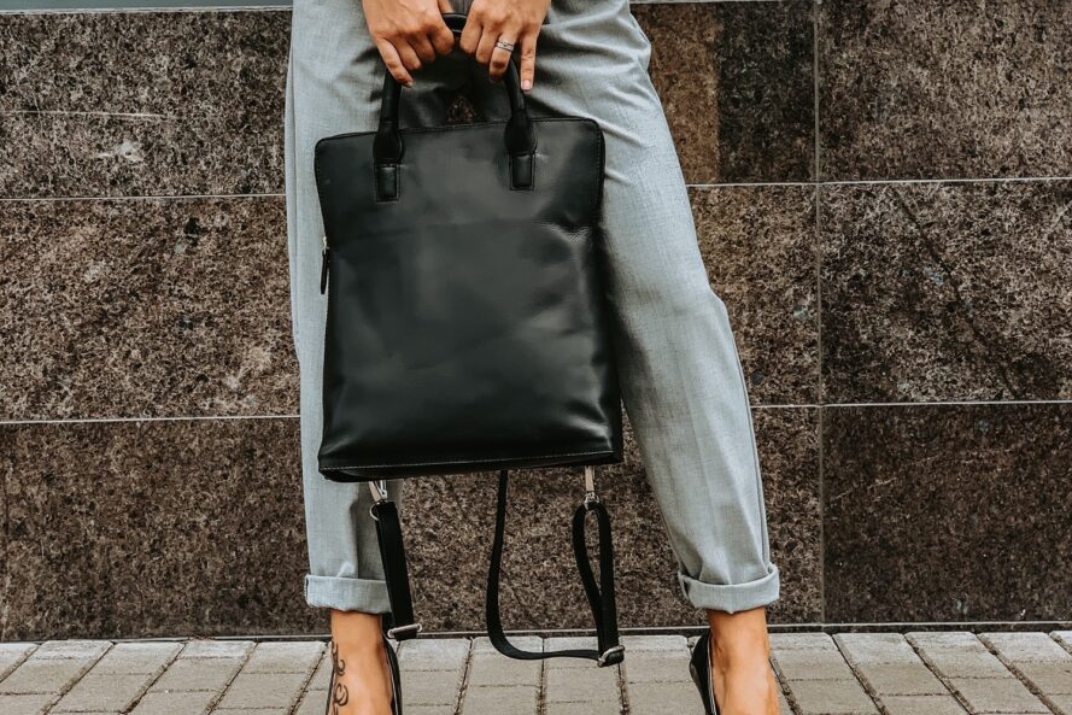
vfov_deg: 18.7
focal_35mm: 73
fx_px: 2174
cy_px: 379
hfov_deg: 27.7
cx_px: 534
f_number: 2.4
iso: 16
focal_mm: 6
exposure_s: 1/280
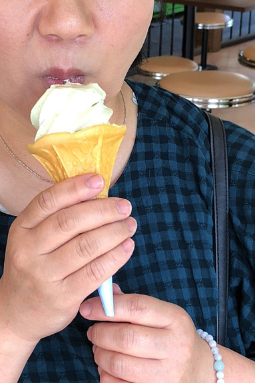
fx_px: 861
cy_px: 134
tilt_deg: -16.6
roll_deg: -0.7
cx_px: 85
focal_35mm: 81
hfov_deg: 16.8
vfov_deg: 25.0
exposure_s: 1/40
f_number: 1.8
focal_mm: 4
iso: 25
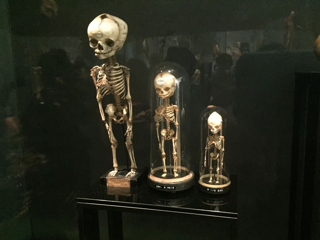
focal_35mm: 29
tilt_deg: -9.0
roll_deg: +1.3
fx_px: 268
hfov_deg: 61.7
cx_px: 160
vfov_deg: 48.2
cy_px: 120
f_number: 2.2
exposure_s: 1/17
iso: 2000
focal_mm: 4.15
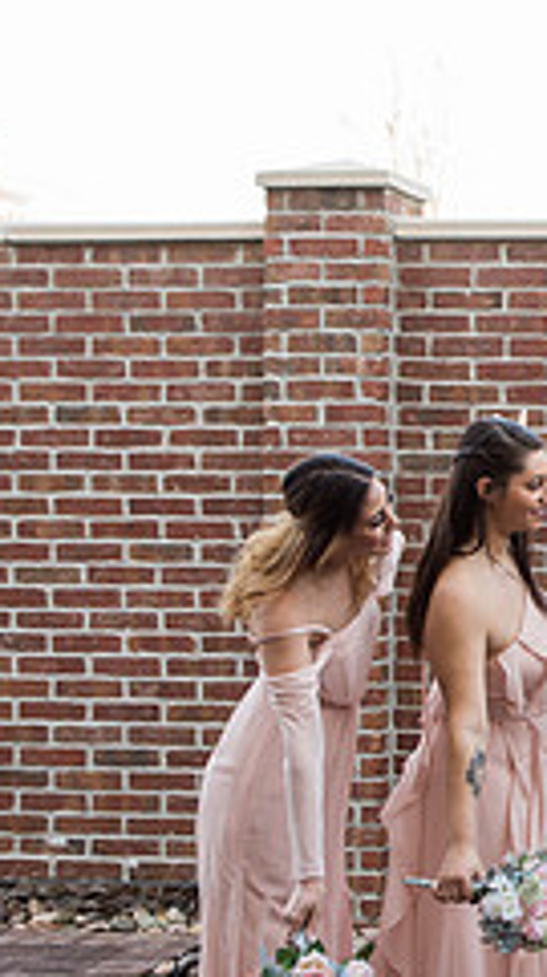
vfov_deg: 24.7
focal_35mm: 86
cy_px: 589
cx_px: 937
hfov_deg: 12.9
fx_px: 2225
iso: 320
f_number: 3.5
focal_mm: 31
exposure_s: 1/200
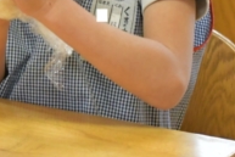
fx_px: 2260
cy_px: -111
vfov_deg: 4.0
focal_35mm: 346
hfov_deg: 5.9
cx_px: -71
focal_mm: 58
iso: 4000
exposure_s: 1/160
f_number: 4.8
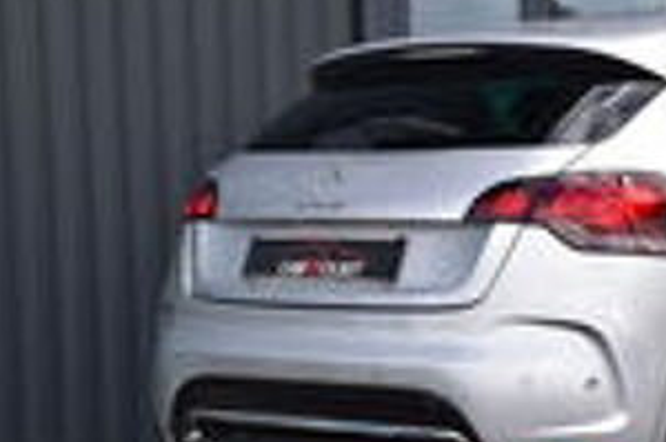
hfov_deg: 16.3
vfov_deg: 10.9
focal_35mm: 125
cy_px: 312
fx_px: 2309
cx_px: 495
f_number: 10
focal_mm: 52
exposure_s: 1/200
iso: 400
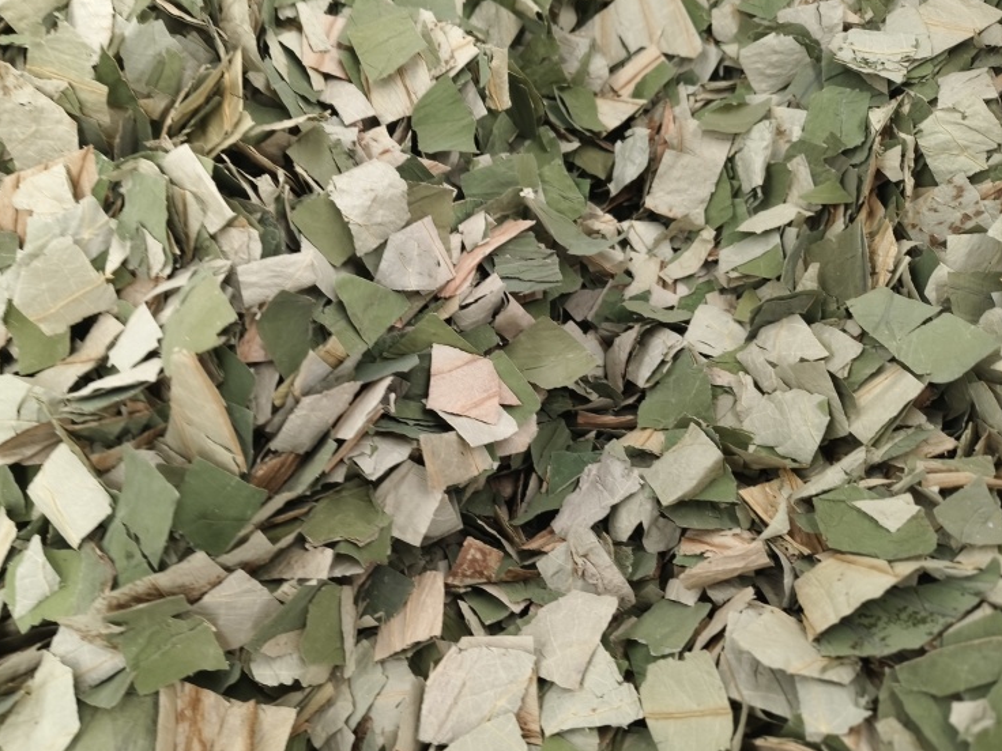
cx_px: 464
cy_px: 369
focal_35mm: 25
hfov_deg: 69.3
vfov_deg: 54.9
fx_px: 724
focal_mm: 5.6
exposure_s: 1/100
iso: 411
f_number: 1.88
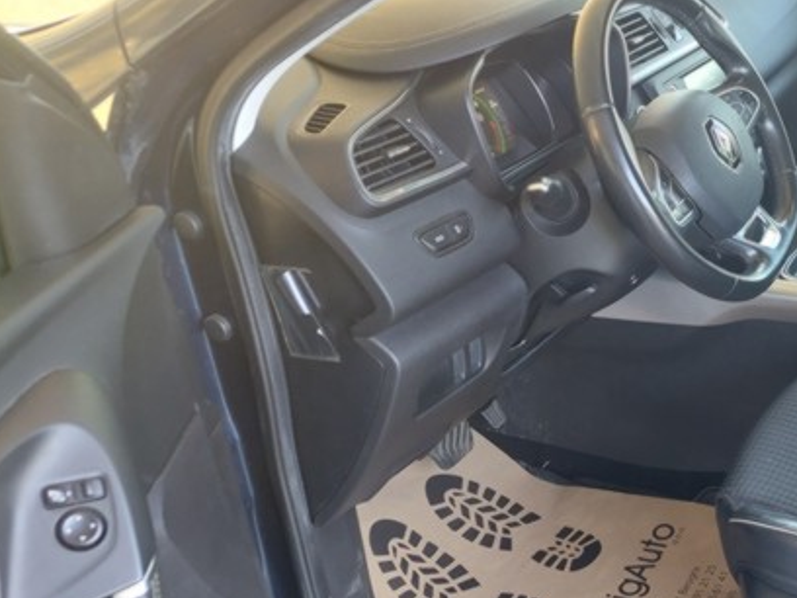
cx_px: 770
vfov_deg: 29.5
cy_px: 395
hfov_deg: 35.7
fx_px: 1128
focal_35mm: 49
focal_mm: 5.23
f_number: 1.8
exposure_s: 1/50
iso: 250
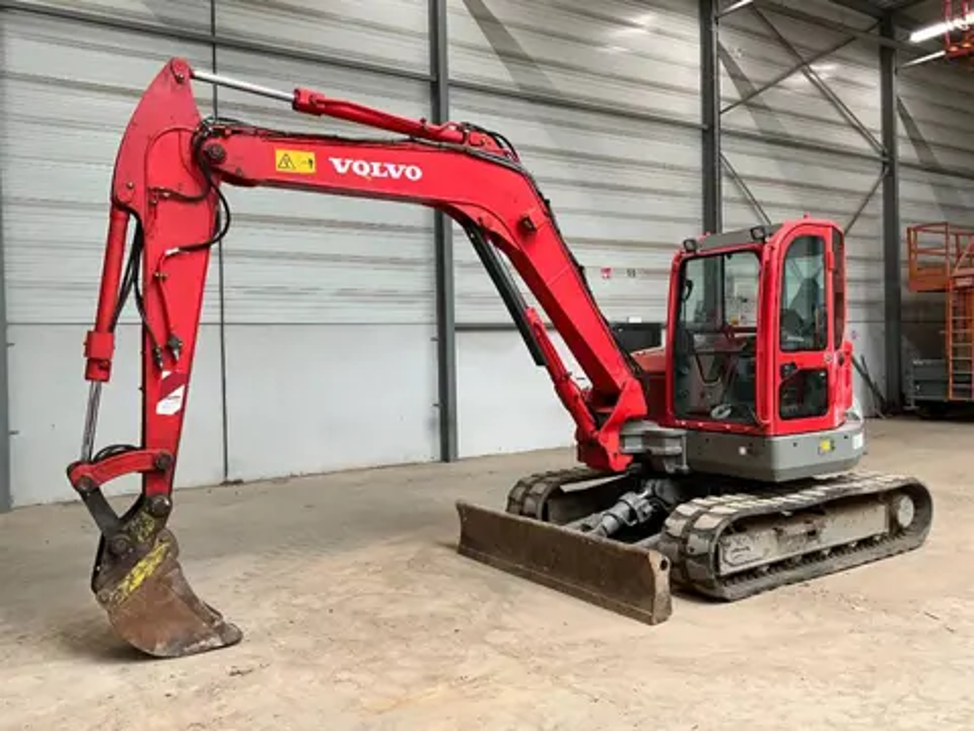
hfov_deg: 61.7
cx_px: 487
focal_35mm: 29
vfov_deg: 48.2
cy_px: 366
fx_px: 816
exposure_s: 1/70
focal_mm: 3
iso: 64
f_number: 1.8
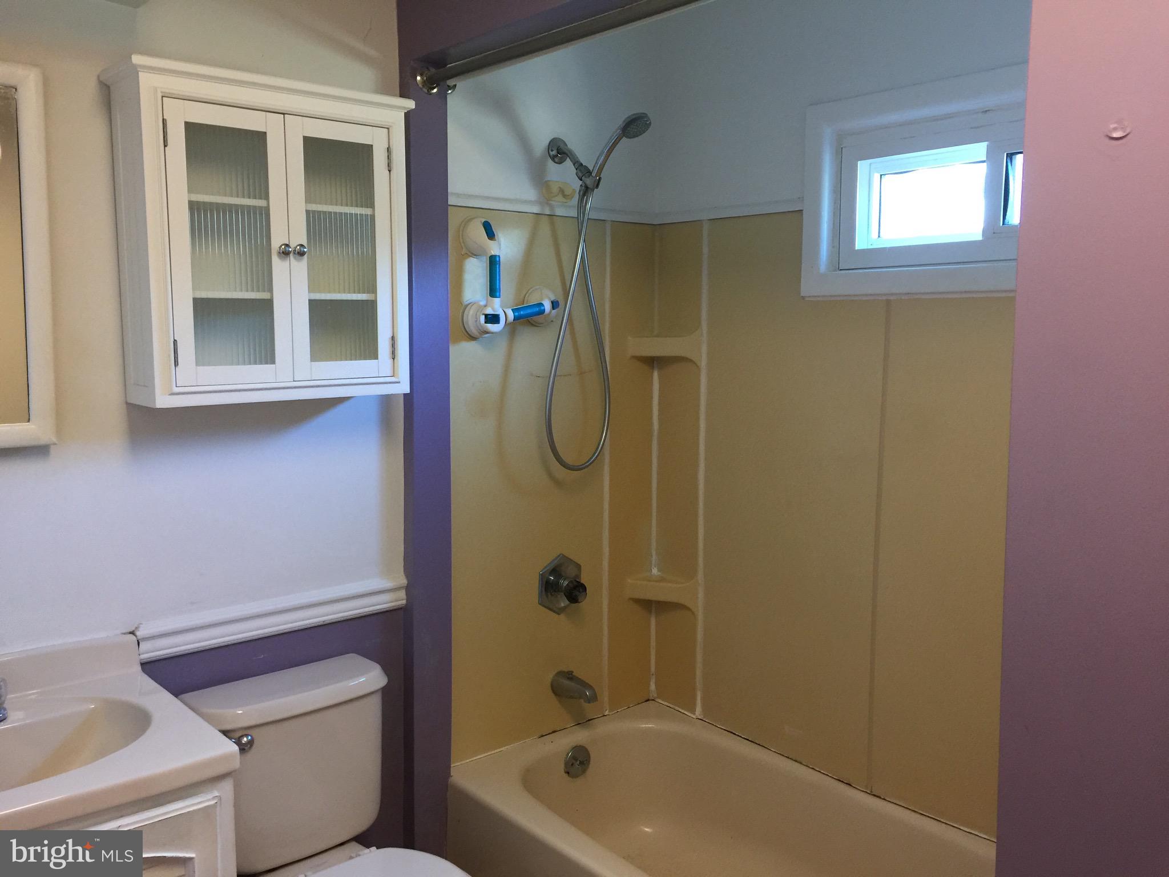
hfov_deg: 61.7
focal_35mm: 29
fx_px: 979
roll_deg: -0.2
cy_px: 438
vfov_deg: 48.2
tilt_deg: -7.3
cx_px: 584
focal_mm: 4.15
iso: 80
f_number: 2.2
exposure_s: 1/15
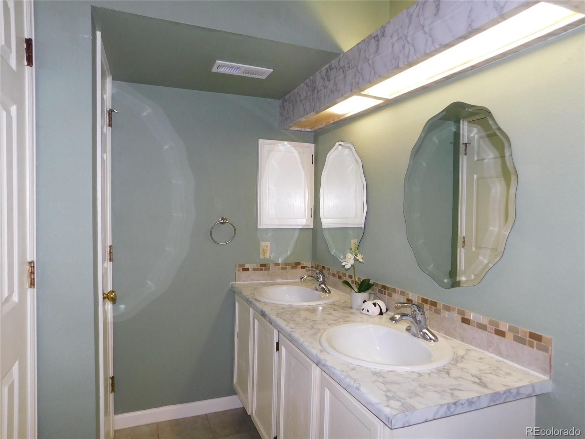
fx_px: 389
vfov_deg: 58.9
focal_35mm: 23
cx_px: 292
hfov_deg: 73.9
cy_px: 220
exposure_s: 1/30
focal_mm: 4
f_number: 3
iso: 200
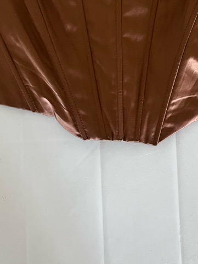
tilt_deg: -86.8
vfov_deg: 34.4
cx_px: 118
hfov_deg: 27.0
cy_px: 52
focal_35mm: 54
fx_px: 412
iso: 400
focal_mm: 5.1
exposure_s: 1/50
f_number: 1.6
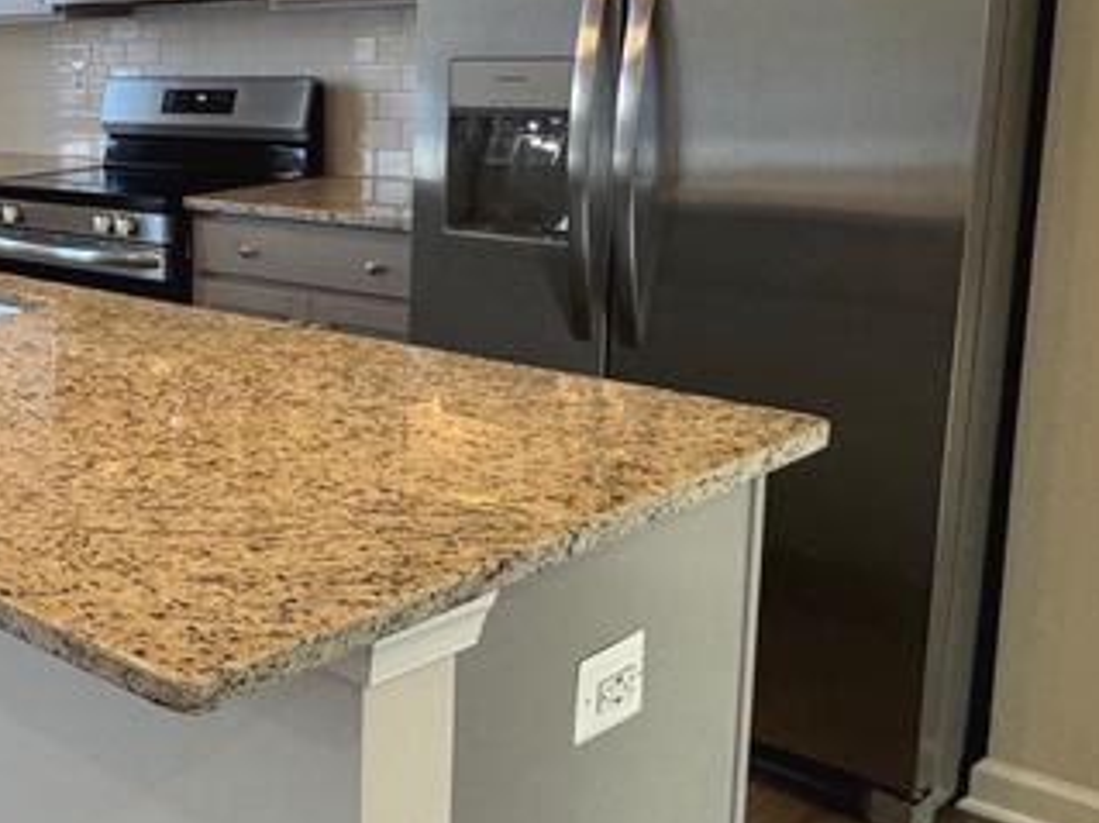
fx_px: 1428
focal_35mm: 45
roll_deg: +2.7
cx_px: -203
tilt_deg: -10.0
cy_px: 258
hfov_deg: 34.3
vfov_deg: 31.8
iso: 100
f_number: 2.2
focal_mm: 2.22
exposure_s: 1/120
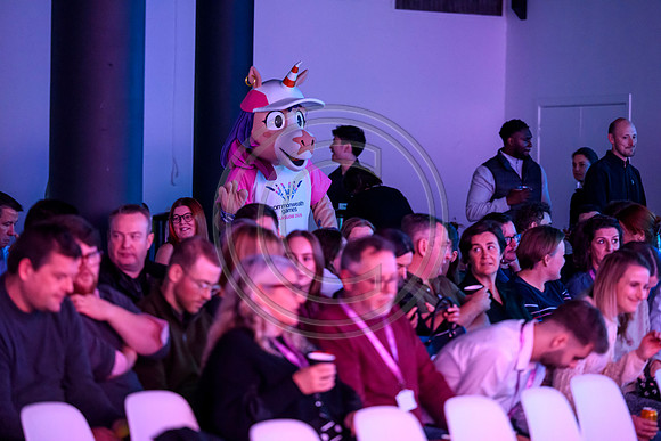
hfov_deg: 16.4
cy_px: 220
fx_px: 2296
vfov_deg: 11.0
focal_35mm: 125
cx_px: 330
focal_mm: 125
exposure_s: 1/250
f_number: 2.8
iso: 6400
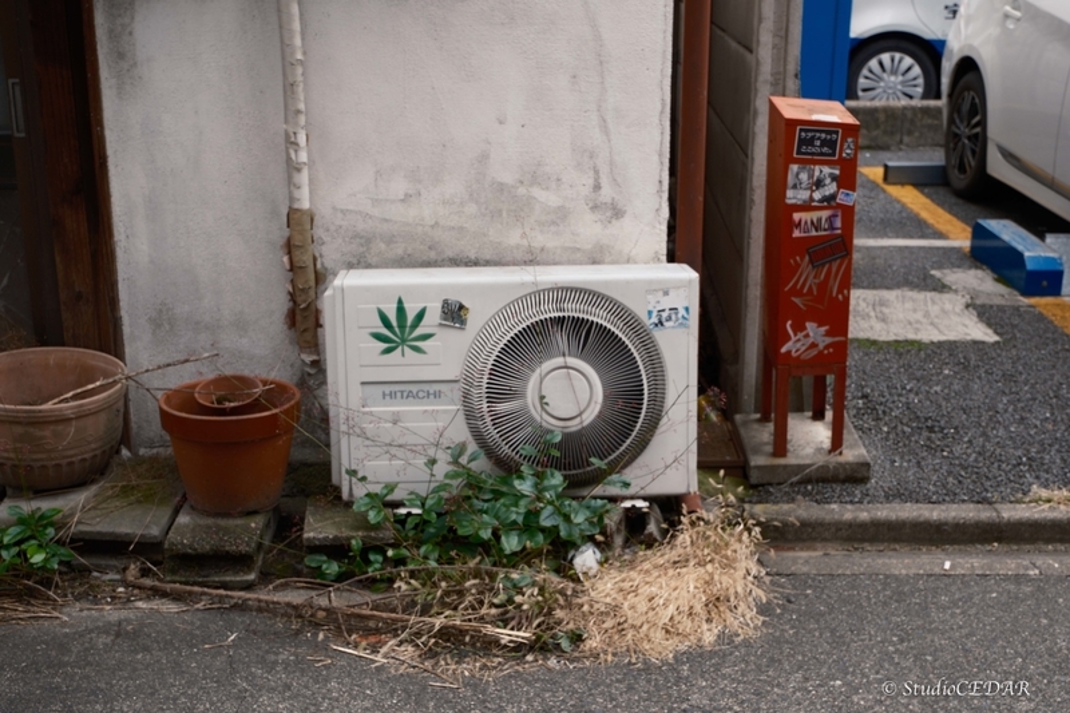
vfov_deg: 29.9
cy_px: 356
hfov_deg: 43.6
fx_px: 1337
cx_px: 535
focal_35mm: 45
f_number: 5.6
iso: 400
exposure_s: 1/125
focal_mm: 30
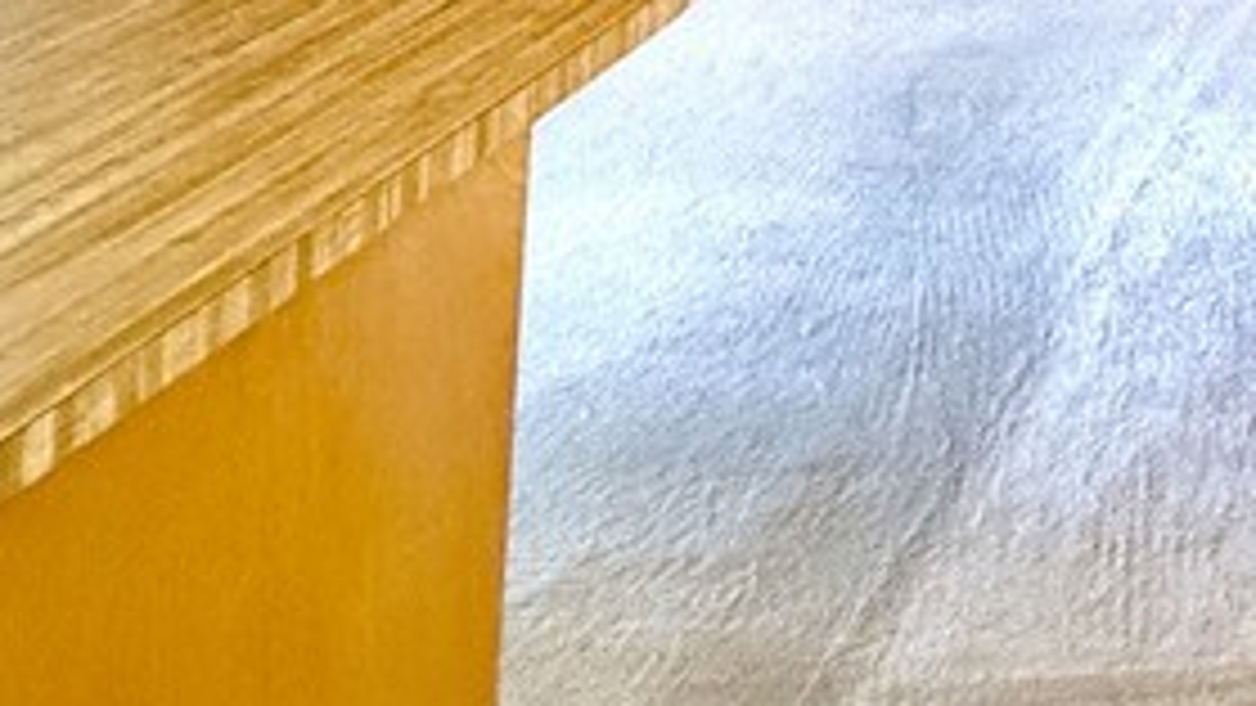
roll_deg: -0.7
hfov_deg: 28.6
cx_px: 1729
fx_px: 1865
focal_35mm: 56
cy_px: -863
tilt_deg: +3.8
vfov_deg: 15.2
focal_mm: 2.22
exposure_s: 1/120
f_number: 2.2
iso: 500
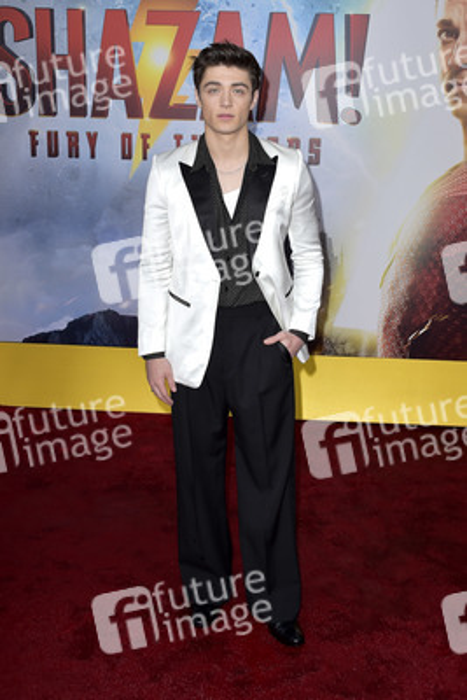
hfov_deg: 38.9
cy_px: 350
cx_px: 234
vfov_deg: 55.8
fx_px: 661
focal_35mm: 34
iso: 320
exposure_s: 1/250
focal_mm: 34
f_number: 6.3
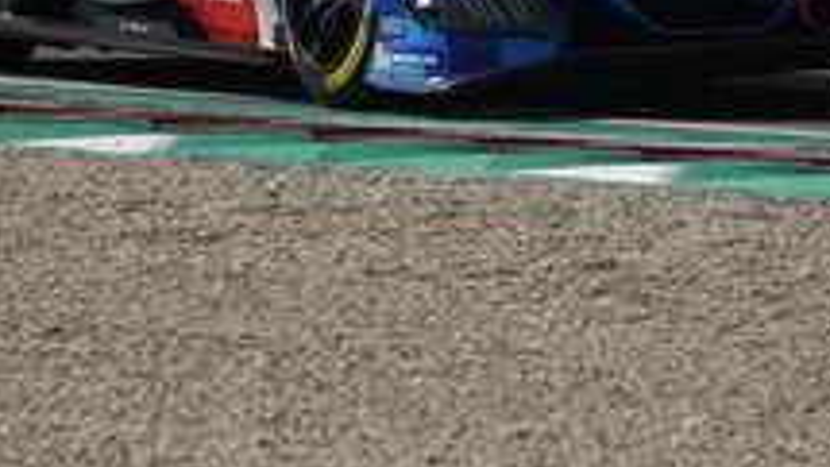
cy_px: -58
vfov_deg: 1.1
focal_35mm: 1095
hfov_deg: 2.0
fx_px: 24102
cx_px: 552
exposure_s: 1/800
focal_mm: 183.43
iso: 100
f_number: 5.6
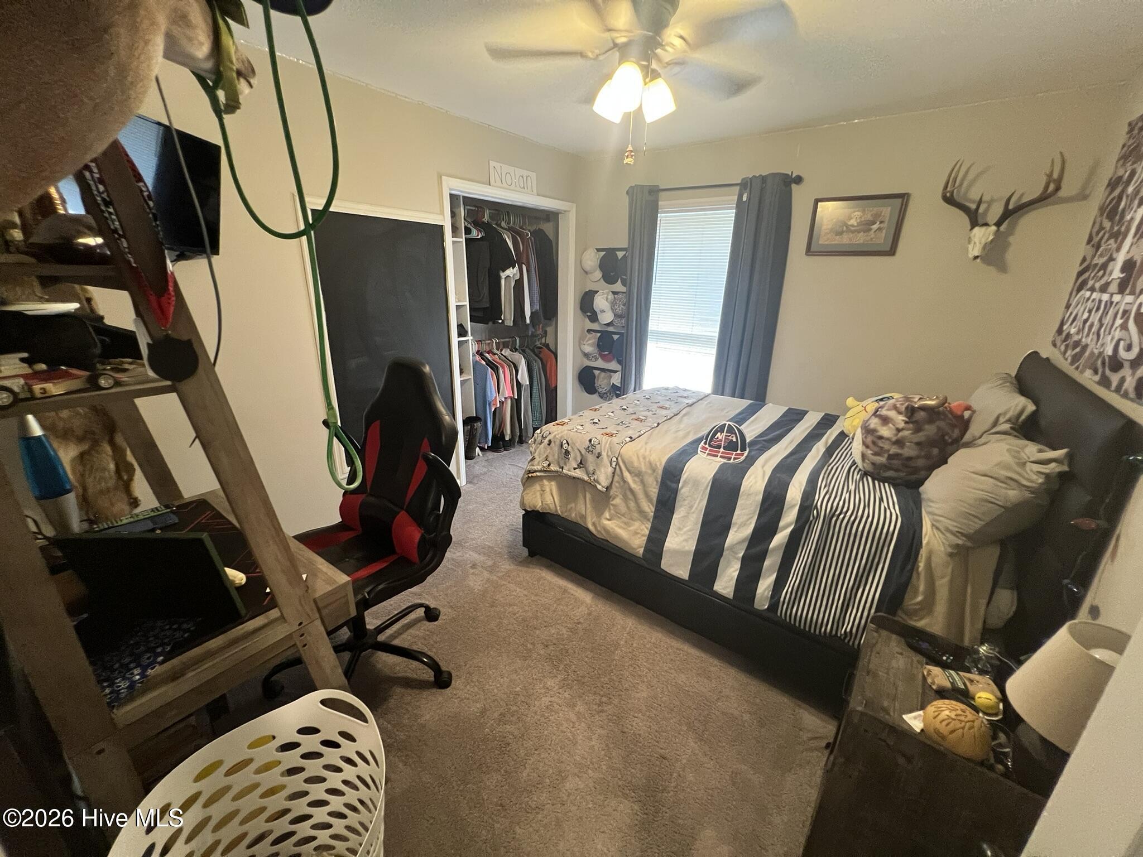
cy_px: 428
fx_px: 429
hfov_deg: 106.2
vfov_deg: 89.9
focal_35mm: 13
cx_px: 572
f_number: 1.8
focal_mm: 1.57
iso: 500
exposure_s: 1/60
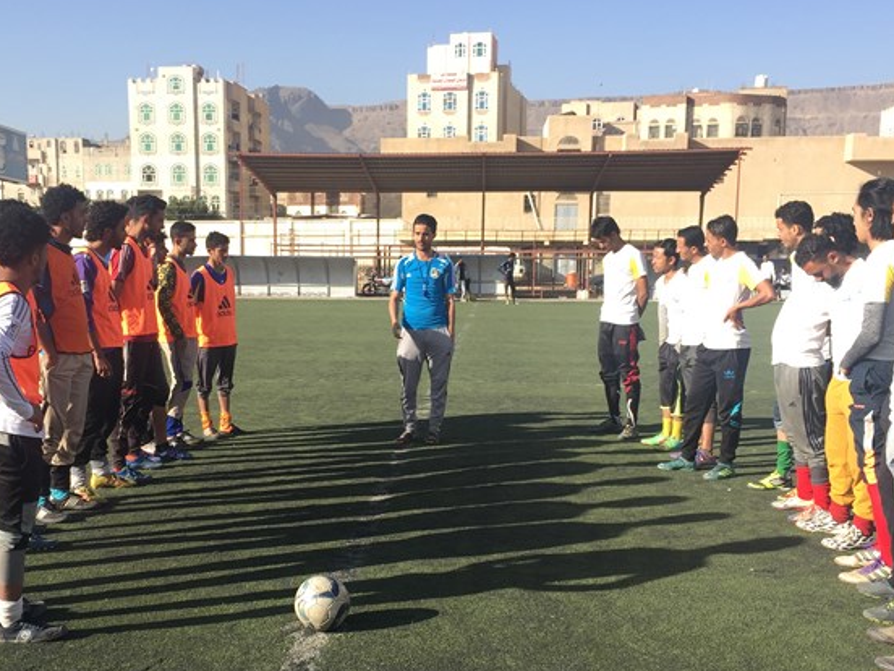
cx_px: 384
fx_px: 1085
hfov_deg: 44.7
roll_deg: -0.3
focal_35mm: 42
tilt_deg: -9.8
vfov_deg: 34.1
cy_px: 430
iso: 32
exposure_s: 1/760
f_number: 2.2
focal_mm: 4.15
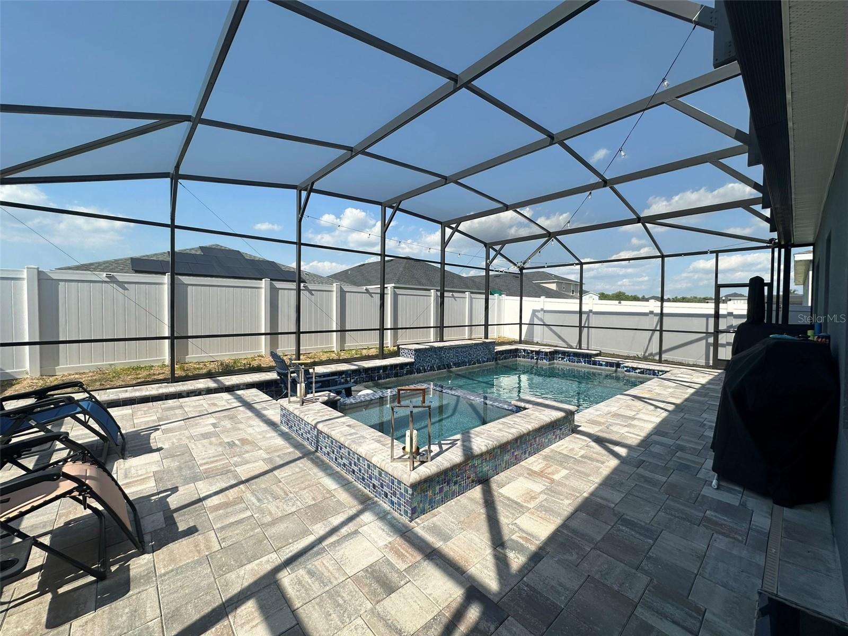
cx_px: 424
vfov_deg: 85.7
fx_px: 343
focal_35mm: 14
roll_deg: -1.0
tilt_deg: -1.3
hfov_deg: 102.1
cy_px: 318
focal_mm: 2.22
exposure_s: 1/1531
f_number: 2.2
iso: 40
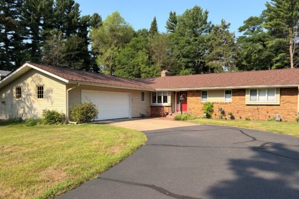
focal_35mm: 28
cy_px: 110
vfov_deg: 46.3
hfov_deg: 65.5
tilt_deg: -0.6
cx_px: 151
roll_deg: -0.1
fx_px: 232
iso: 50
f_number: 1.6
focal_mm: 5.96
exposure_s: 1/1799
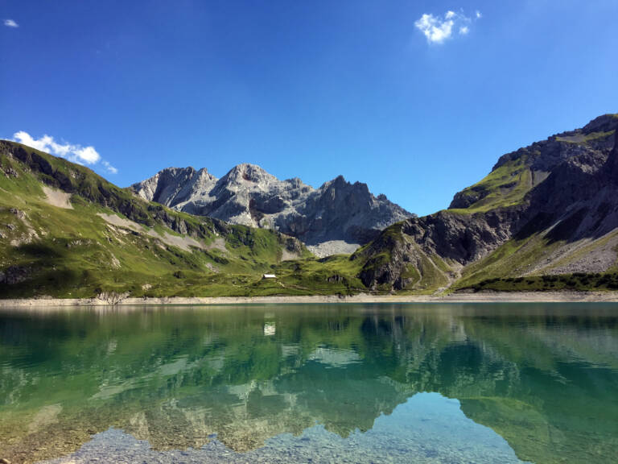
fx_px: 518
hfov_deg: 61.7
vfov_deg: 48.2
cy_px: 232
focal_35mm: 29
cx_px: 309
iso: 32
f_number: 2.2
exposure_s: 1/1522
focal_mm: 4.15
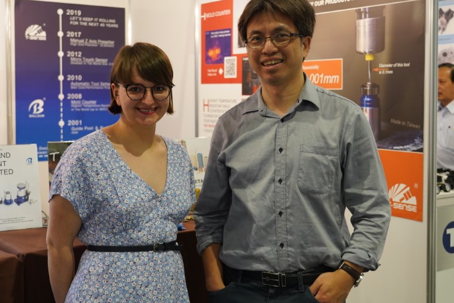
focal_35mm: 53
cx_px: 214
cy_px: 121
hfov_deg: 37.5
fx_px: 668
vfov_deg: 25.5
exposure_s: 1/160
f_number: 4
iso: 1600
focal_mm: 34
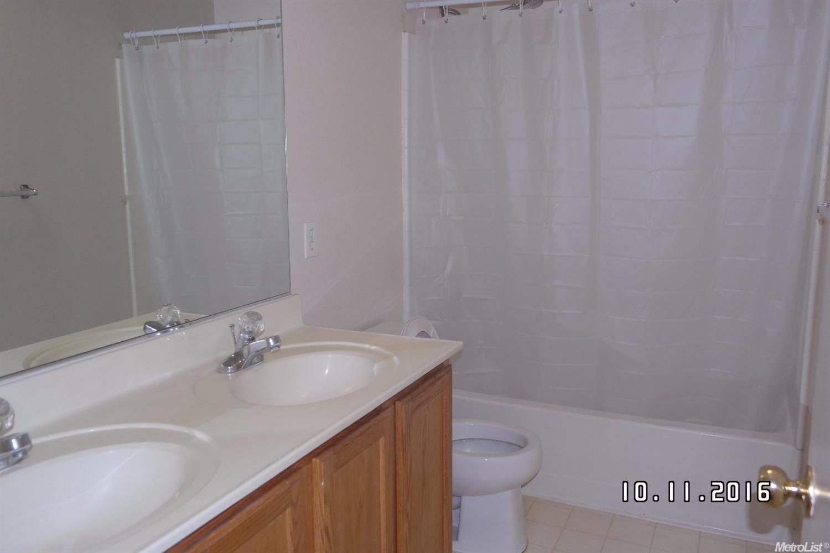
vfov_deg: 43.6
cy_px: 276
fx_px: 692
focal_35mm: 30
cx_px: 415
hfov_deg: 61.9
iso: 400
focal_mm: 20
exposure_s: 1/40
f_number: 3.5
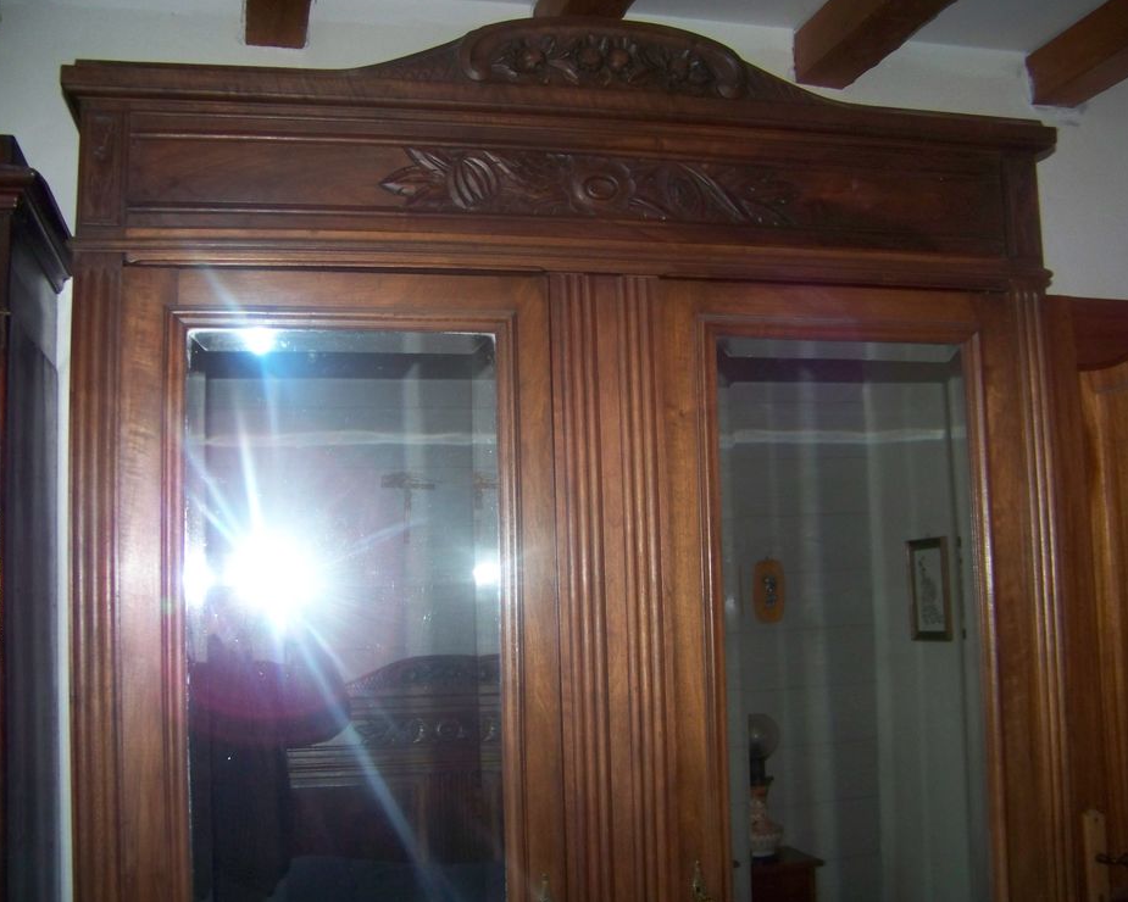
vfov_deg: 39.2
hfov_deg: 47.9
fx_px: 1269
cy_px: 447
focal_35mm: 38
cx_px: 535
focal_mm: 5.85
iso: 200
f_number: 2.8
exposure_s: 1/30
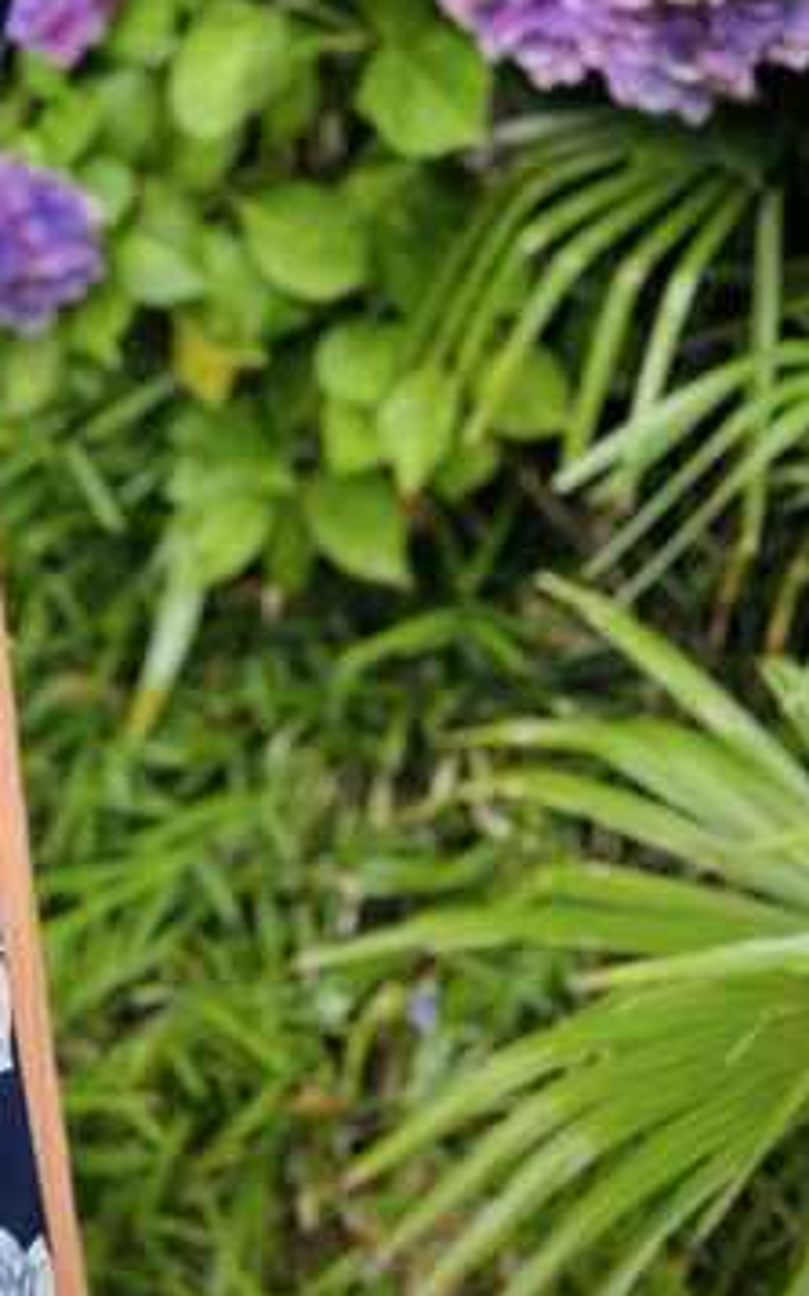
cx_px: -87
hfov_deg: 17.2
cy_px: -298
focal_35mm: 73
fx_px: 2576
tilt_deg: -4.5
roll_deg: -0.1
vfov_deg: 25.1
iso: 80
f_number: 1.78
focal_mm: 6.86
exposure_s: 1/362
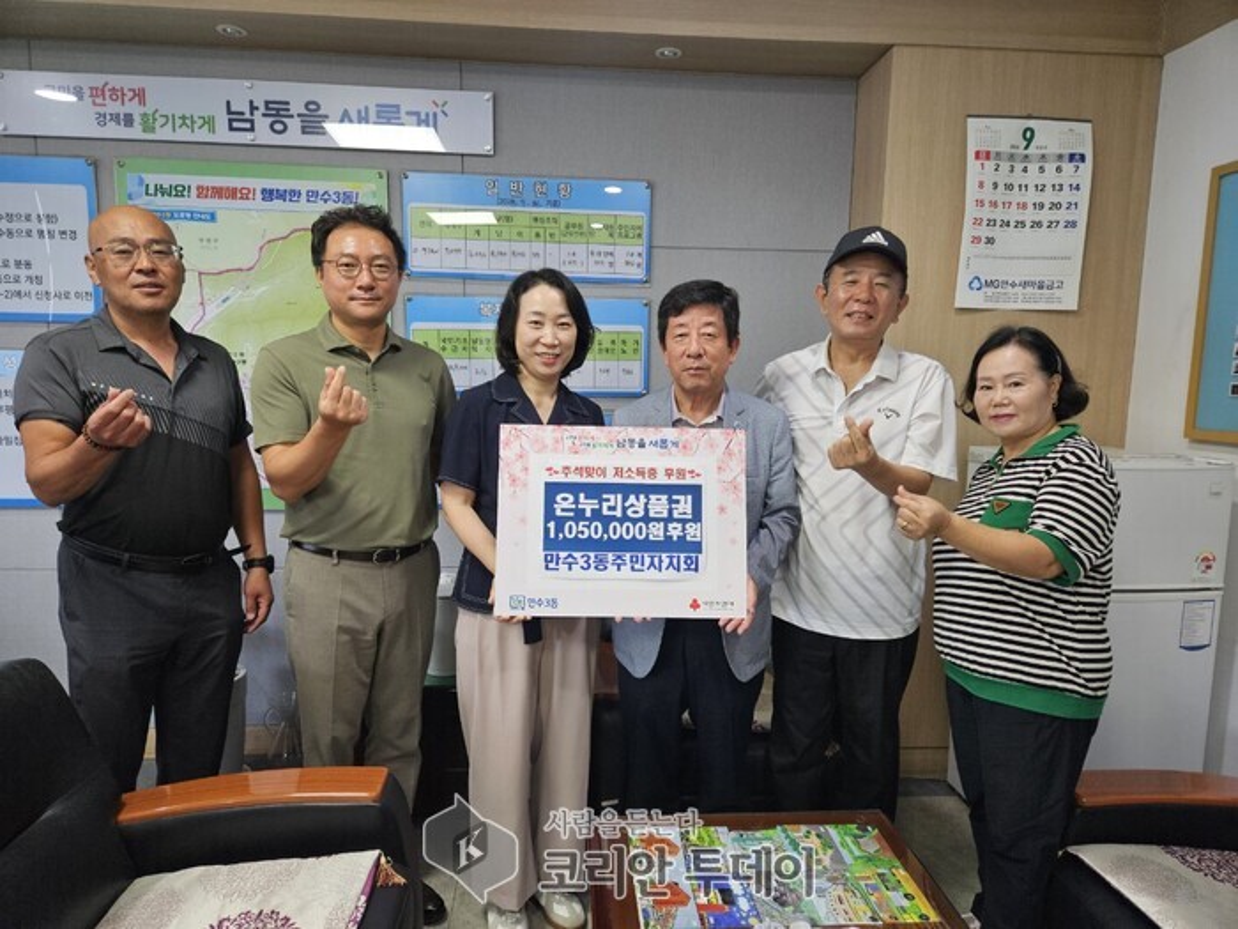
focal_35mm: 23
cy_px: 464
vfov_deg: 58.9
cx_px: 619
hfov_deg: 73.9
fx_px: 823
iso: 200
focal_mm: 5.4
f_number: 1.8
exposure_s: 1/120
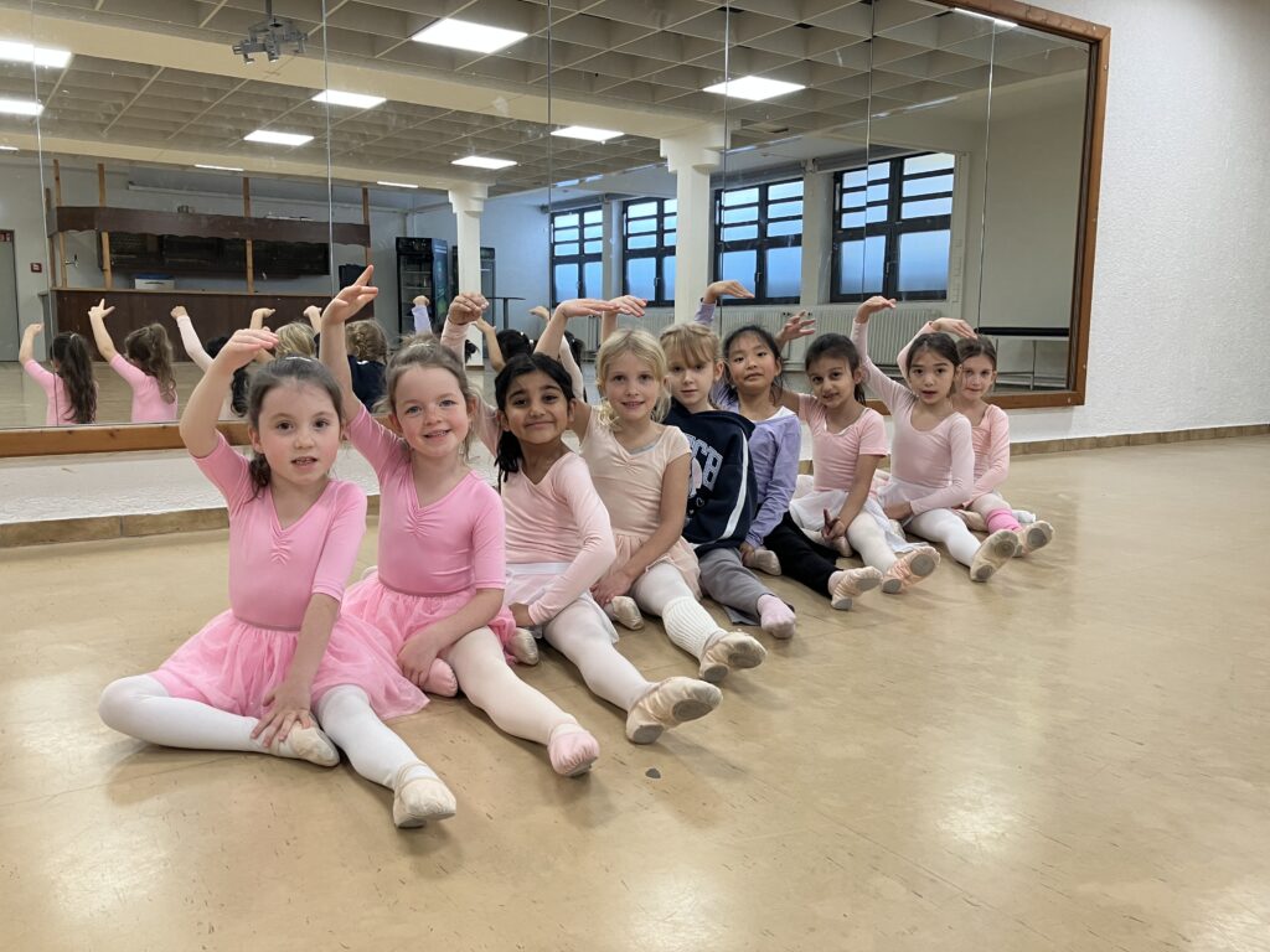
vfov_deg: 49.7
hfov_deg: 63.4
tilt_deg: -6.7
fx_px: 1027
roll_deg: -0.6
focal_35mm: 28
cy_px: 476
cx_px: 635
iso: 64
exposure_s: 1/50
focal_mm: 3.99
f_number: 1.8
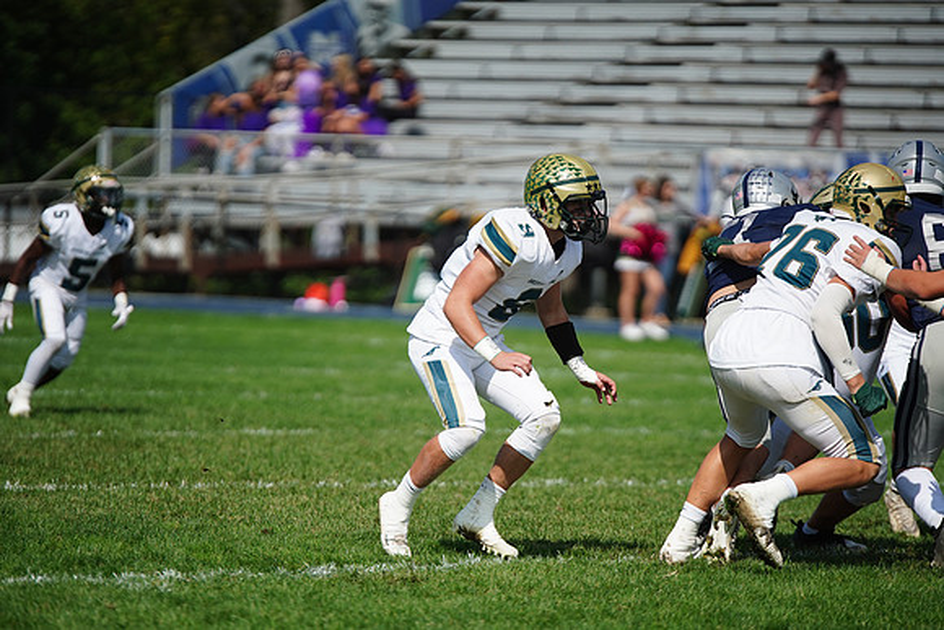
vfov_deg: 4.6
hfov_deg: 6.9
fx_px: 7868
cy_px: 315
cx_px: 472
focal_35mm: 300
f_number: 2.8
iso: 400
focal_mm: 300
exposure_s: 1/8000
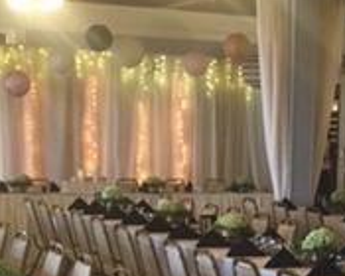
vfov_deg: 15.3
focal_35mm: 97
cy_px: 323
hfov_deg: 19.6
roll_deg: -1.6
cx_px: 248
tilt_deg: -10.9
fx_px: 990
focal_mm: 4.15
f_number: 2.2
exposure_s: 1/30
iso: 200
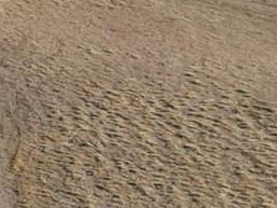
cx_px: -681
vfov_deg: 8.4
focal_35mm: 172
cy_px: -128
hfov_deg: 8.5
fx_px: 1376
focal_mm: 4.5
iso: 100
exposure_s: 1/400
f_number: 2.8
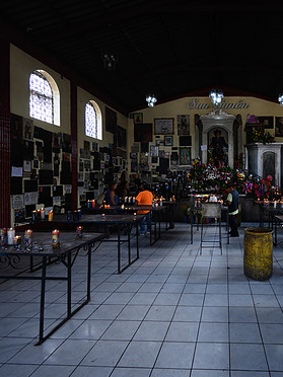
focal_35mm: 21
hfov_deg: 59.7
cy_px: 184
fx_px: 229
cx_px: 215
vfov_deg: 79.0
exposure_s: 1/80
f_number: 4
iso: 200
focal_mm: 14
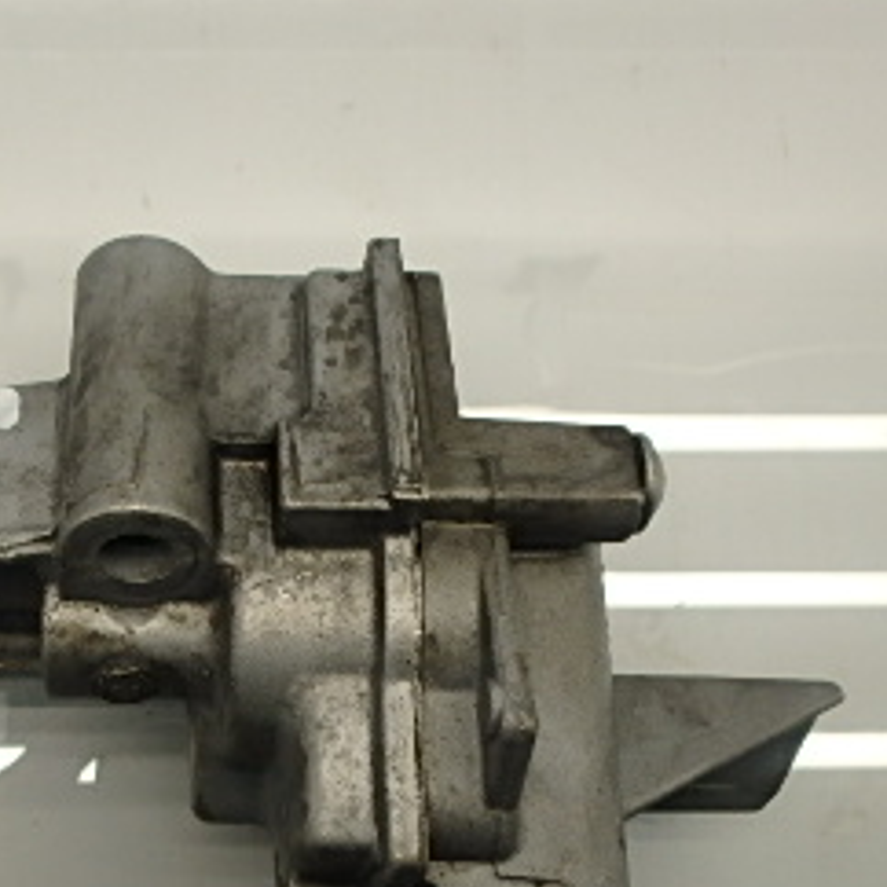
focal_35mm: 49
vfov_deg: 33.6
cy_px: 715
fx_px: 1421
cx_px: 205
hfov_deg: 33.9
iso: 125
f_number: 3.5
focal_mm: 3.7
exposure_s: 1/60
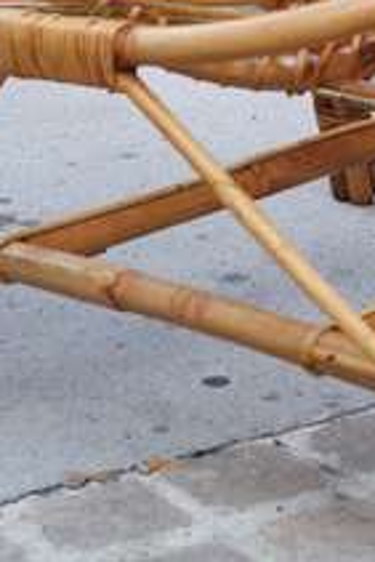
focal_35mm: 178
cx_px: 404
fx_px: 2776
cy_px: -115
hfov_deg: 7.7
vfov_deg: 11.3
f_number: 4.5
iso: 200
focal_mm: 32
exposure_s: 1/80
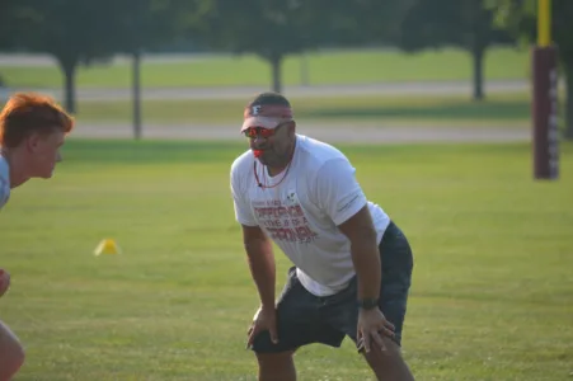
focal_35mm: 390
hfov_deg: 5.3
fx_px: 6203
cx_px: 286
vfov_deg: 3.5
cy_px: 190
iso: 400
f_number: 5.6
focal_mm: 260
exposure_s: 1/1000
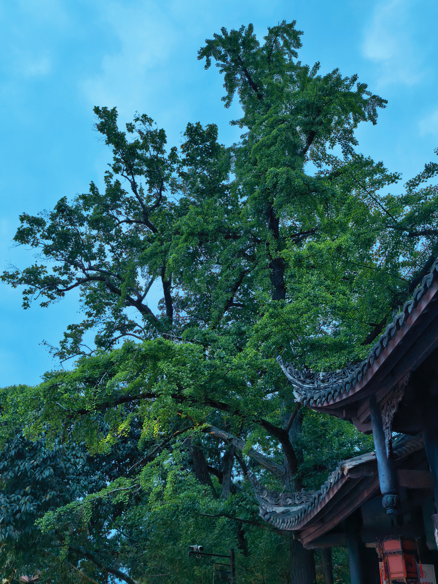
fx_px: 590
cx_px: 219
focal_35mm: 35
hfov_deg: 40.7
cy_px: 292
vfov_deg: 52.6
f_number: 1.4
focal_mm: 6.98
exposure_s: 1/50
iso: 100
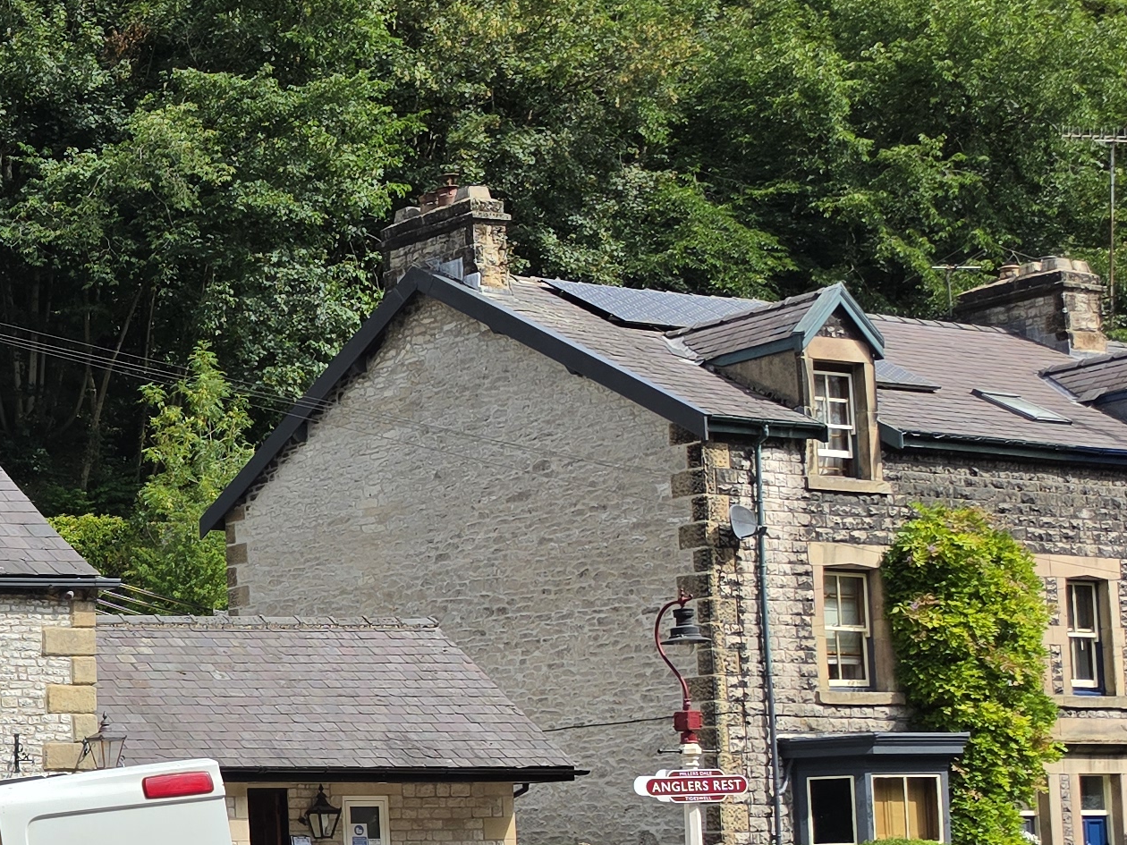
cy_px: 706
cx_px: -618
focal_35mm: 73
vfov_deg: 19.9
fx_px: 2377
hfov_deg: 21.7
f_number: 1.4
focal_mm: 6.5
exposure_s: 1/5294
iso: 64
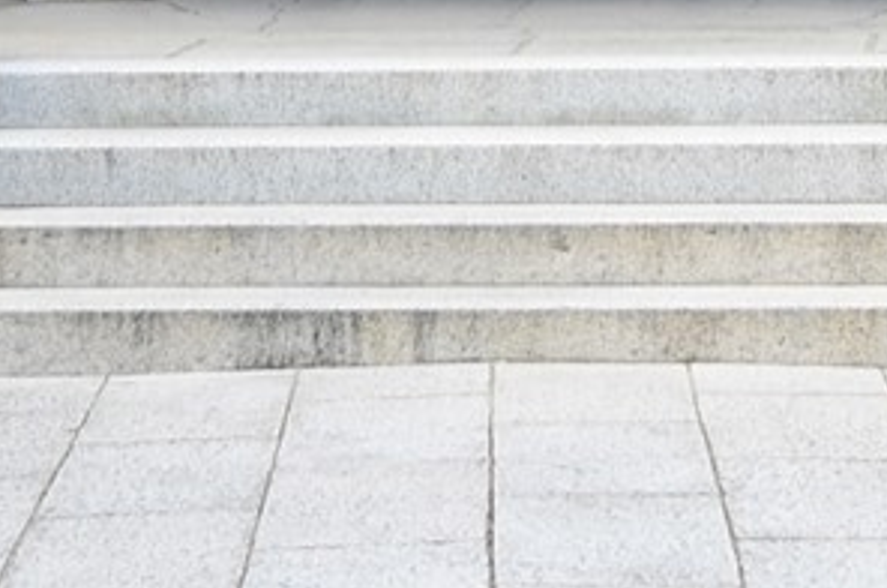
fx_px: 4991
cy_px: -728
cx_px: 590
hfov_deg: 10.1
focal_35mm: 203
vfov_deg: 6.5
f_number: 8
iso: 100
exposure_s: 1/30
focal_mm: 20
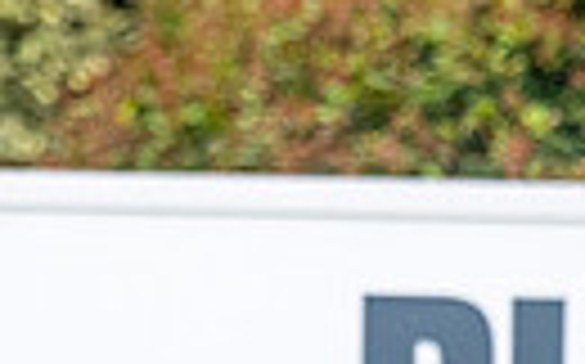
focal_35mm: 2286
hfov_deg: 0.9
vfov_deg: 0.6
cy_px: -392
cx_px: -520
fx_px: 36415
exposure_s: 1/1600
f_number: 4
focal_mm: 300
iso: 500
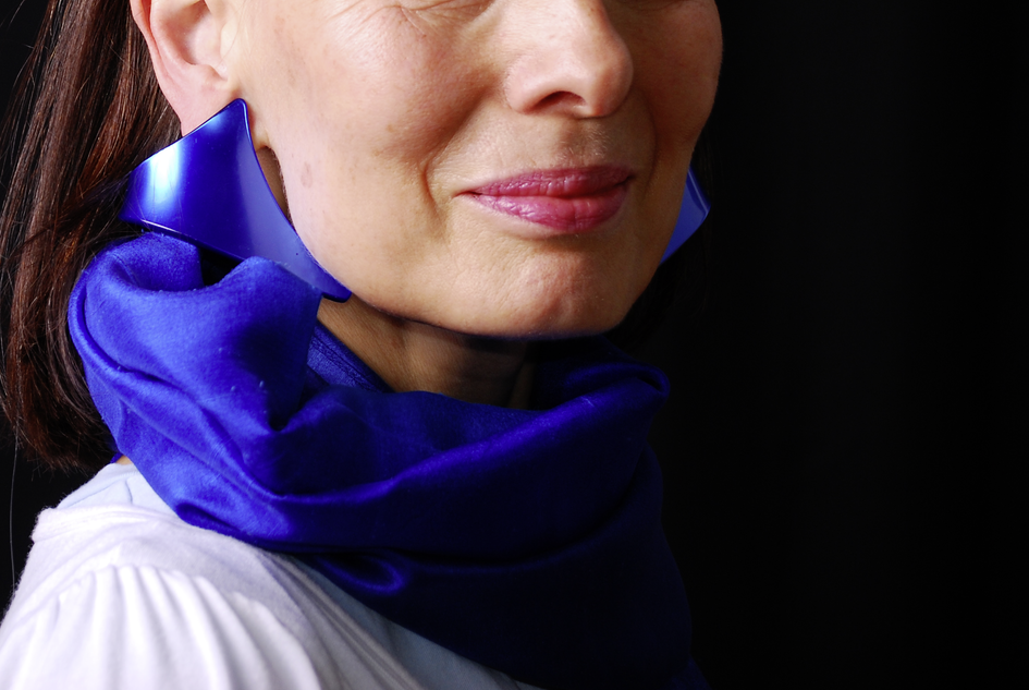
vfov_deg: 10.4
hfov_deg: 15.4
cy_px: 112
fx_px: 3778
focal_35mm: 132
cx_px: 256
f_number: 5
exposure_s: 1/200
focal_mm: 52
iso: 125
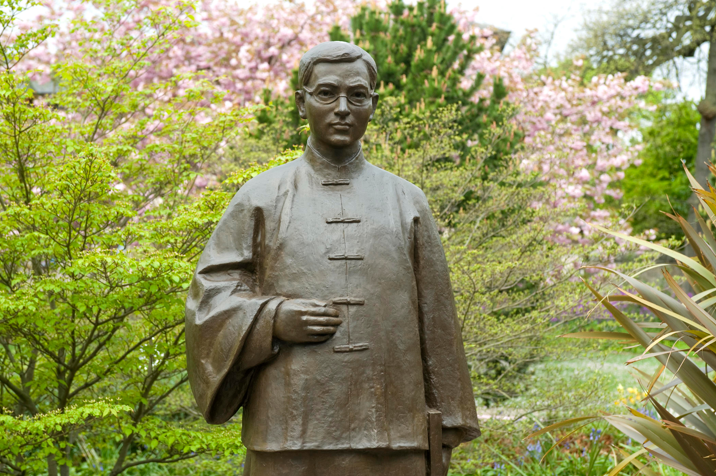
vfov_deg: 19.2
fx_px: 1411
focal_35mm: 71
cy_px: 237
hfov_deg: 28.5
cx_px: 354
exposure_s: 1/250
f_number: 7.1
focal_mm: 70
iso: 500
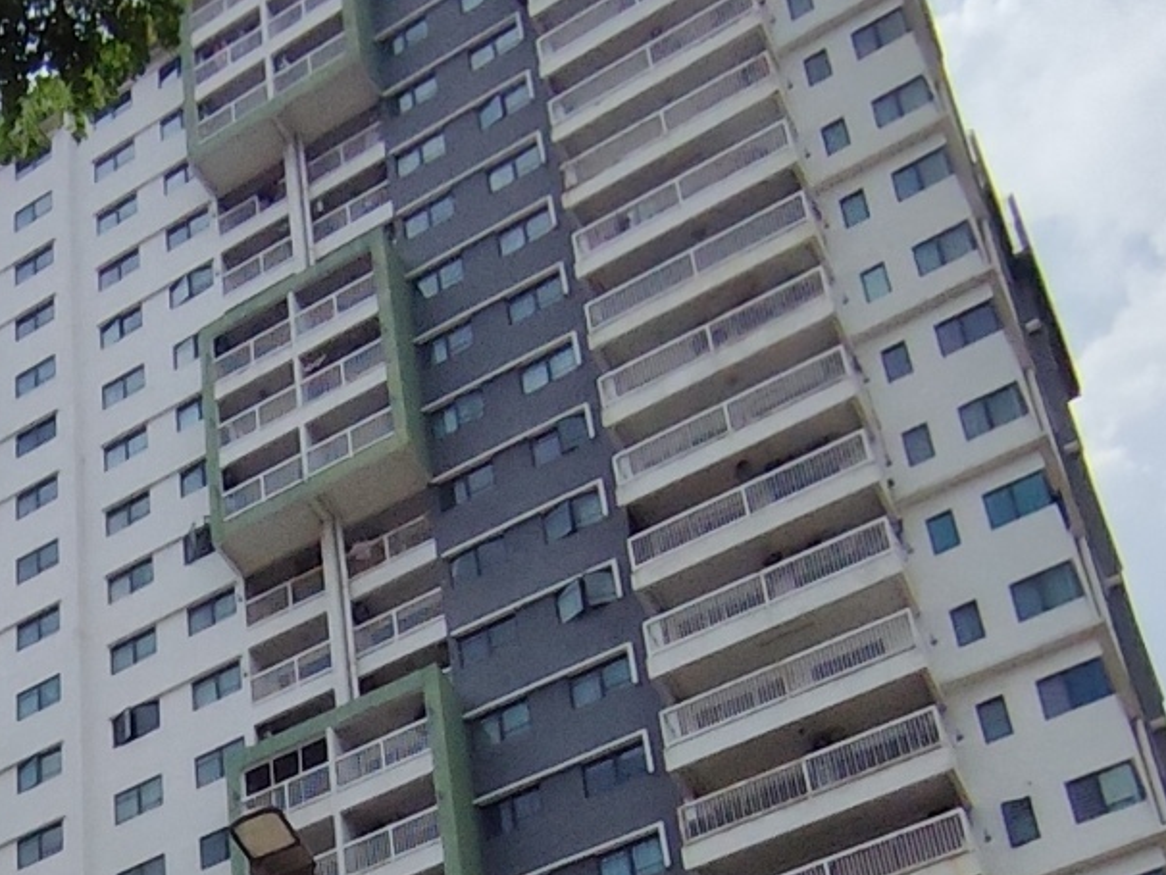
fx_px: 2426
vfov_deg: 17.8
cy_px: 1404
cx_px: -200
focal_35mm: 72
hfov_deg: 24.7
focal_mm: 1.65
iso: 50
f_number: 2.2
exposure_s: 1/6808
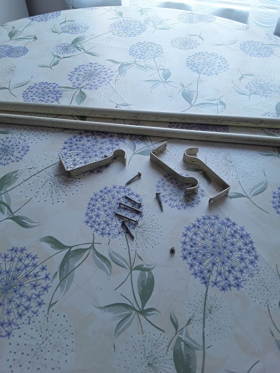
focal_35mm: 27
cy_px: 186
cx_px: 140
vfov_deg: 65.3
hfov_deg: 51.4
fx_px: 291
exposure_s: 1/113
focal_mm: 2.91
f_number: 1.9
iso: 40
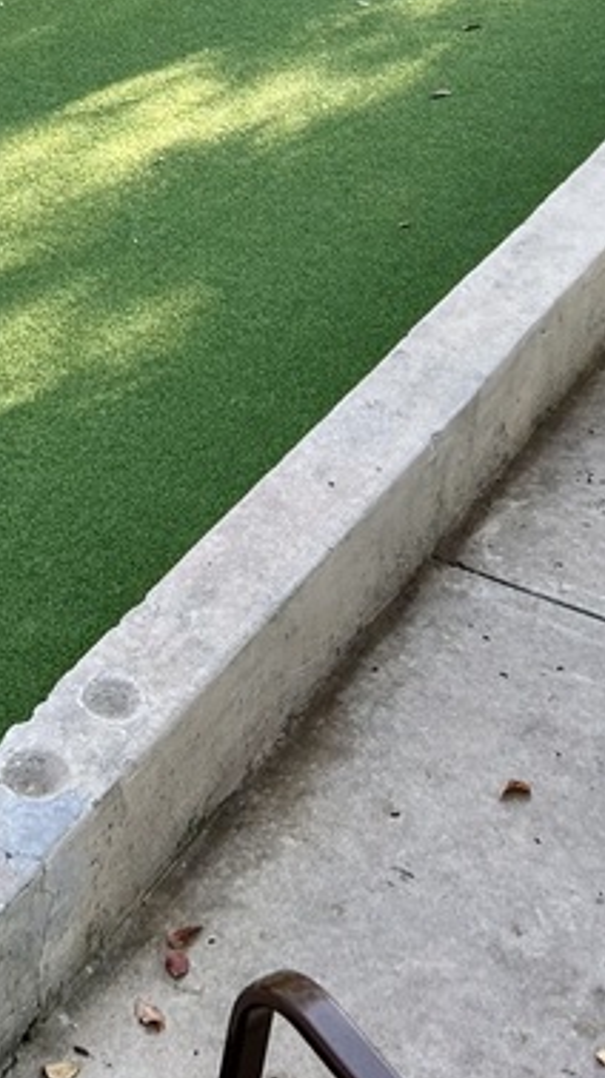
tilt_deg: -11.2
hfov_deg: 14.5
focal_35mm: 81
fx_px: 2315
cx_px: -60
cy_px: -416
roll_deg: -0.3
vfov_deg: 22.7
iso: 40
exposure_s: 1/121
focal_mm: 5.7
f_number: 1.5
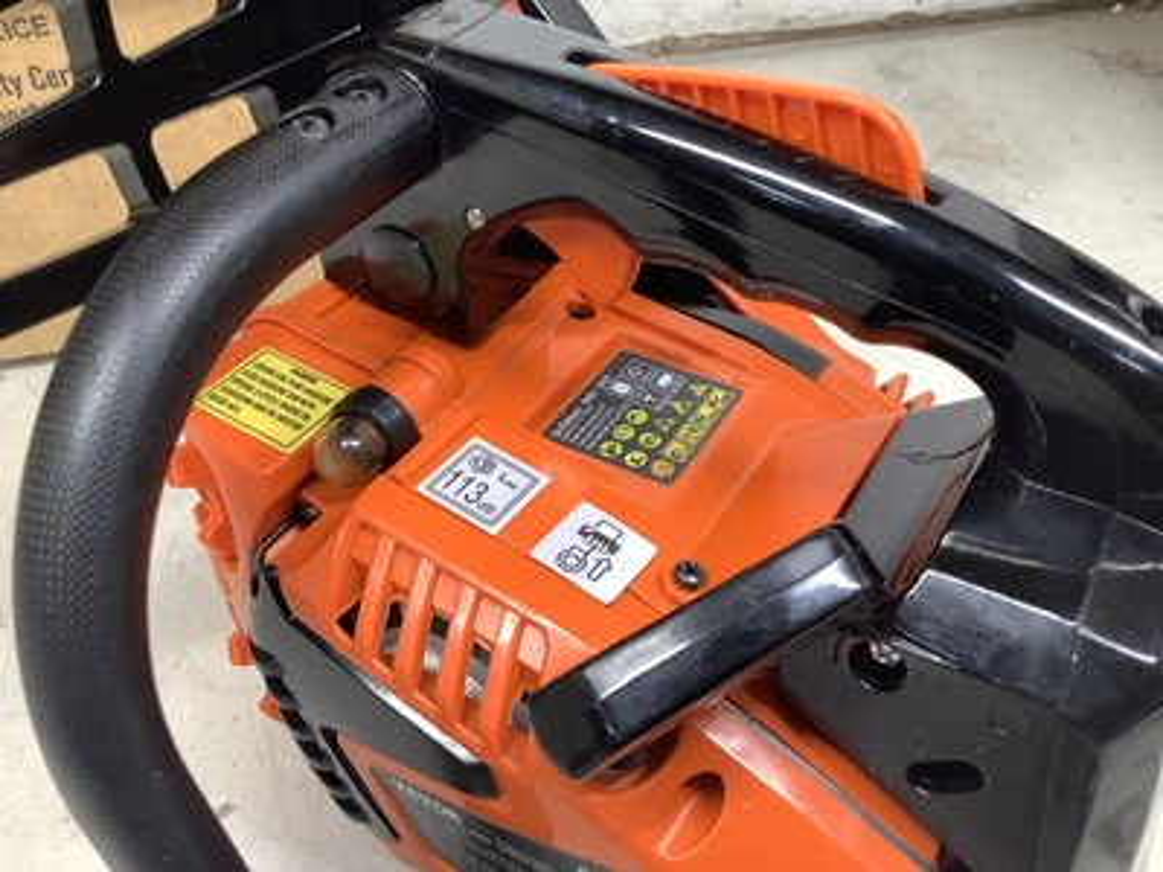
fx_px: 1042
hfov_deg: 58.4
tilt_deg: -41.8
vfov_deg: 45.4
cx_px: 582
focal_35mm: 31
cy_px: 436
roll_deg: +1.8
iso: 125
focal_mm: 3.3
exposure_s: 1/60
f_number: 2.4
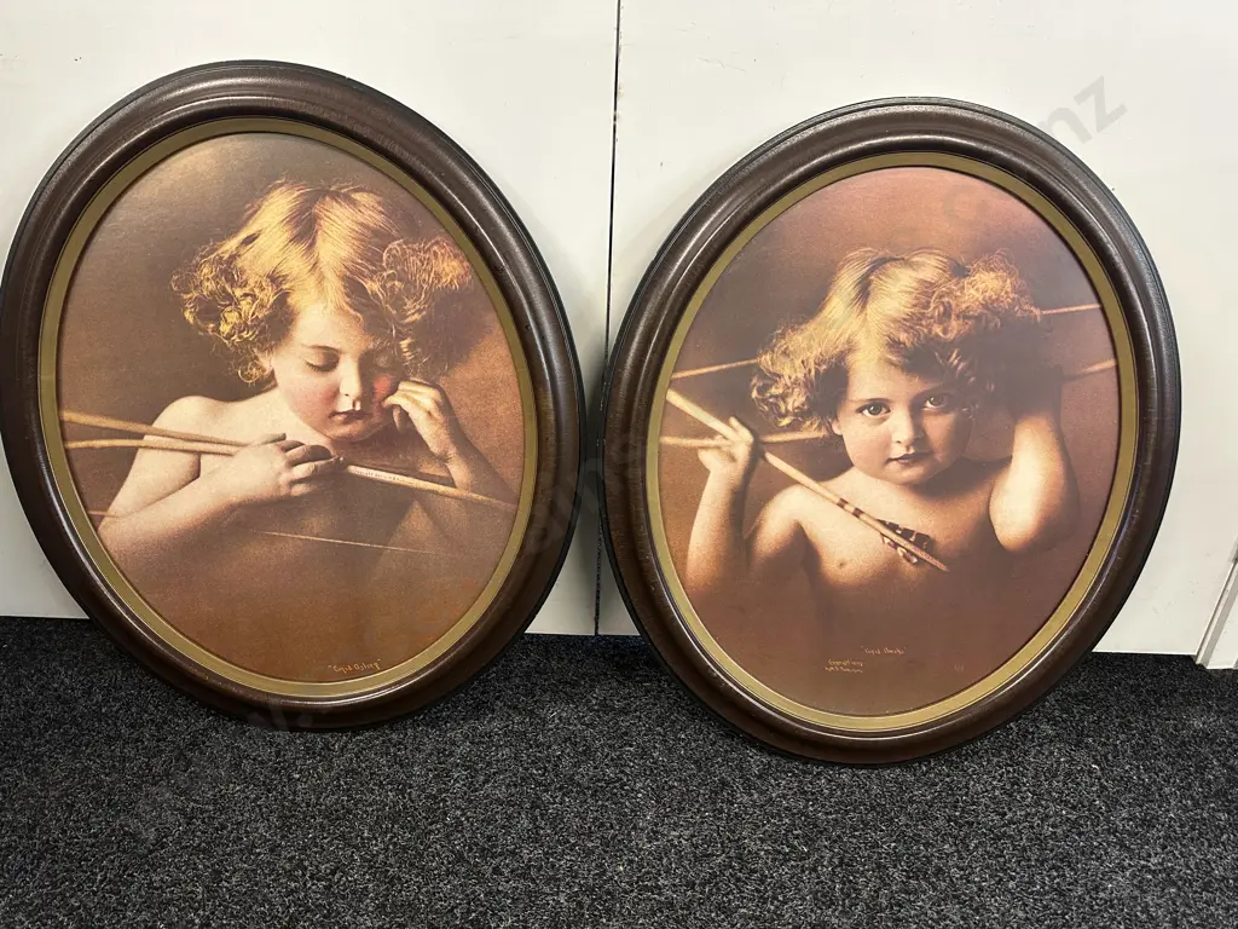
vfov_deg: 56.8
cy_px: 464
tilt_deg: -26.4
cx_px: 619
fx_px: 858
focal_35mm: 24
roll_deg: -1.9
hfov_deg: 71.6
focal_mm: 6.86
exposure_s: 1/50
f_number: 1.78
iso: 320
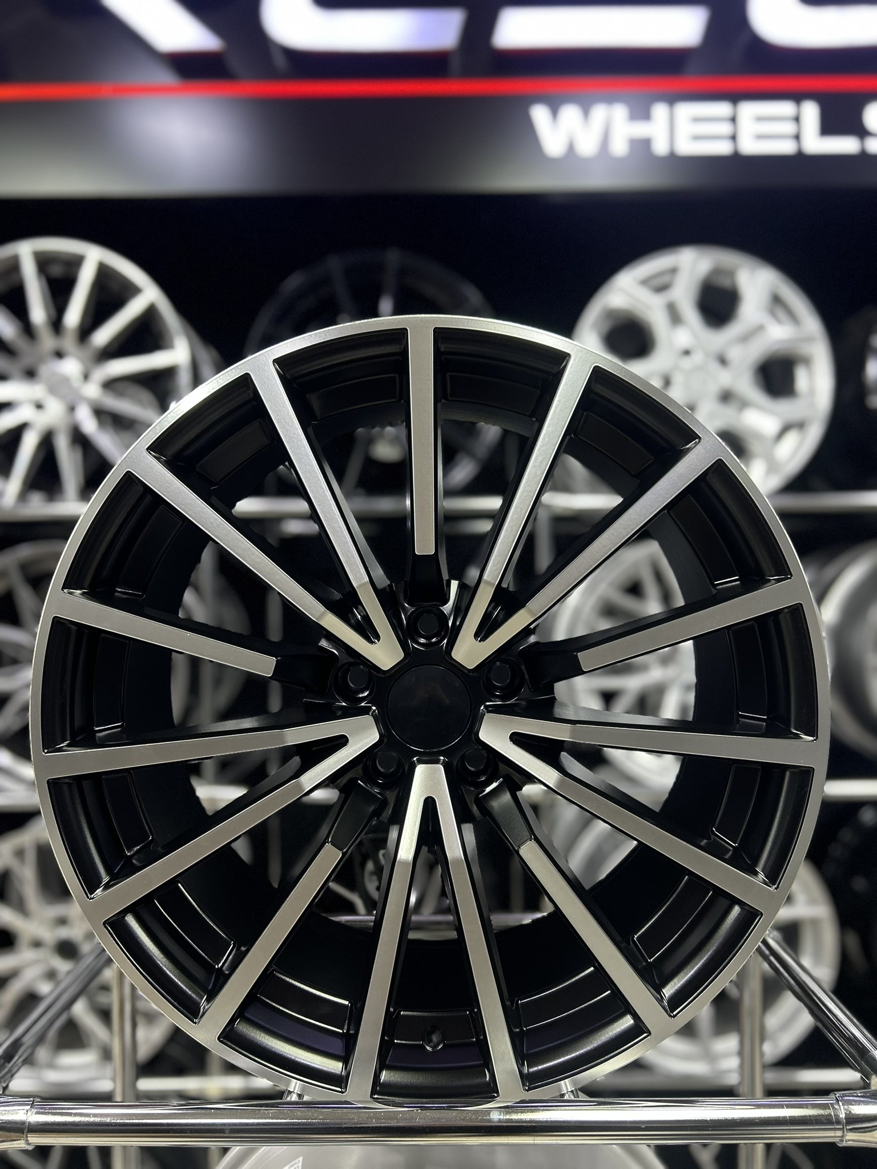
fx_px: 878
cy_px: 584
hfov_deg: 53.1
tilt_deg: -0.7
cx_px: 438
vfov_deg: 67.3
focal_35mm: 26
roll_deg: +0.7
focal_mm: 5.7
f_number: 1.5
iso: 100
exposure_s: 1/100
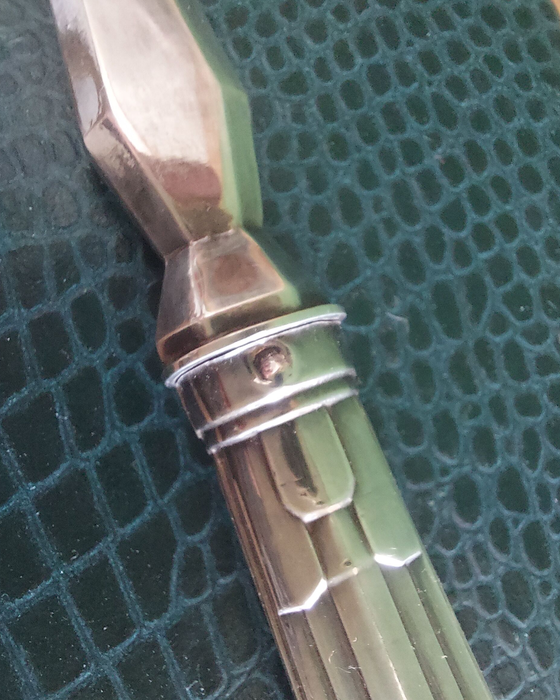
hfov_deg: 53.2
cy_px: 378
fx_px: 559
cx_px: 286
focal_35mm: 27
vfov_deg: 64.0
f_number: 2.4
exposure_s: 1/30
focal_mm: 2.13
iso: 250
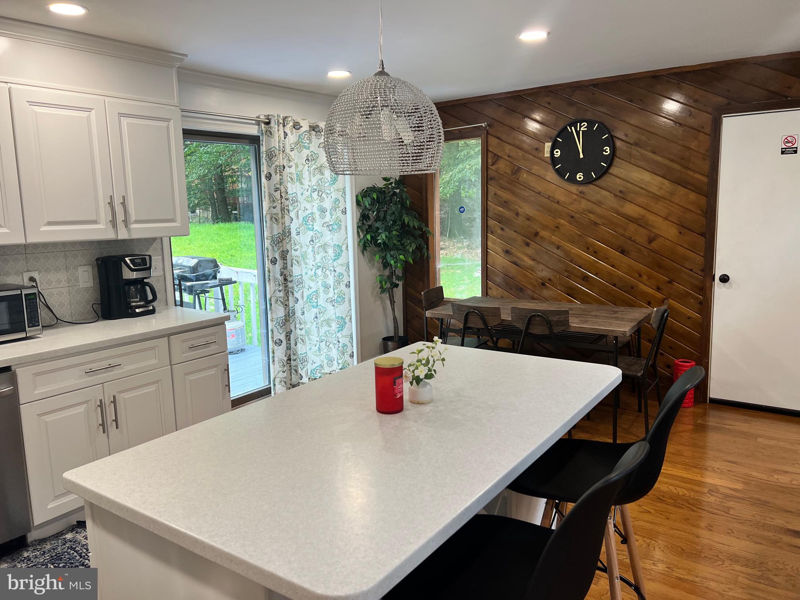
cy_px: 300
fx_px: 601
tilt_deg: -9.3
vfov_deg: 53.1
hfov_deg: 67.3
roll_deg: +1.3
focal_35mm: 26
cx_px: 400
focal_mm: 5.7
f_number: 1.5
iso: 100
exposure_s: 1/120
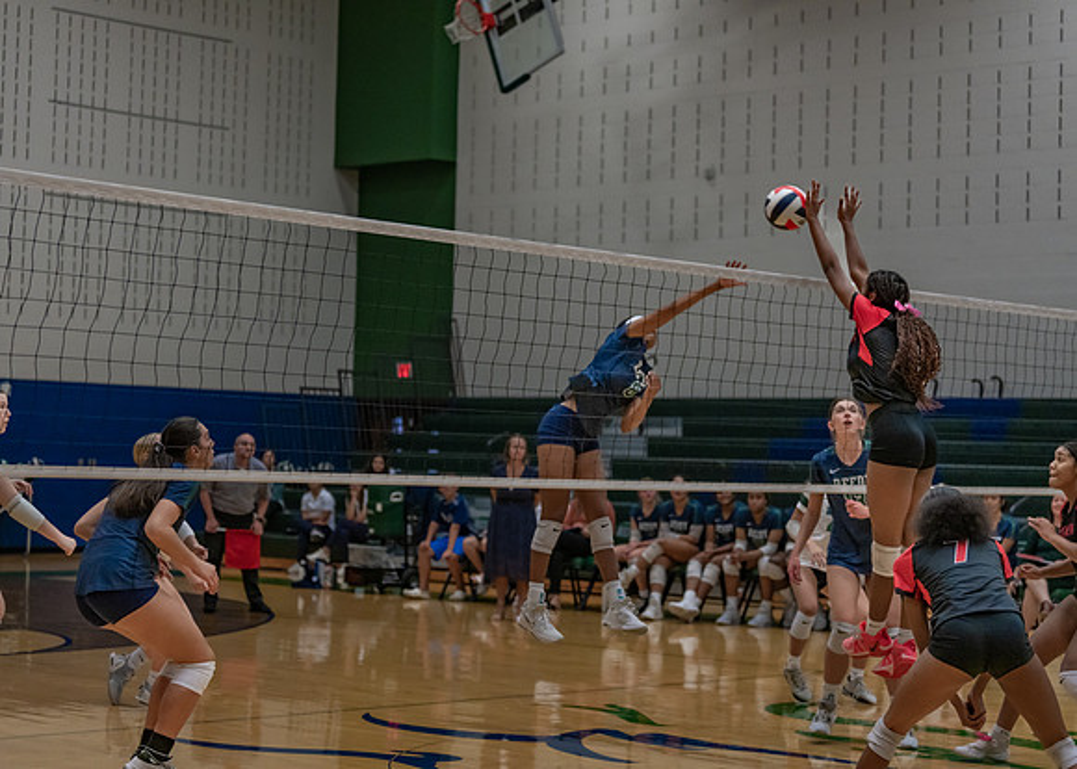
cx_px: 538
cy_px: 384
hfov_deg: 27.0
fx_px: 2243
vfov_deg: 19.4
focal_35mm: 73
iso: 2500
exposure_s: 1/1000
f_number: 2.8
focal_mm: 70
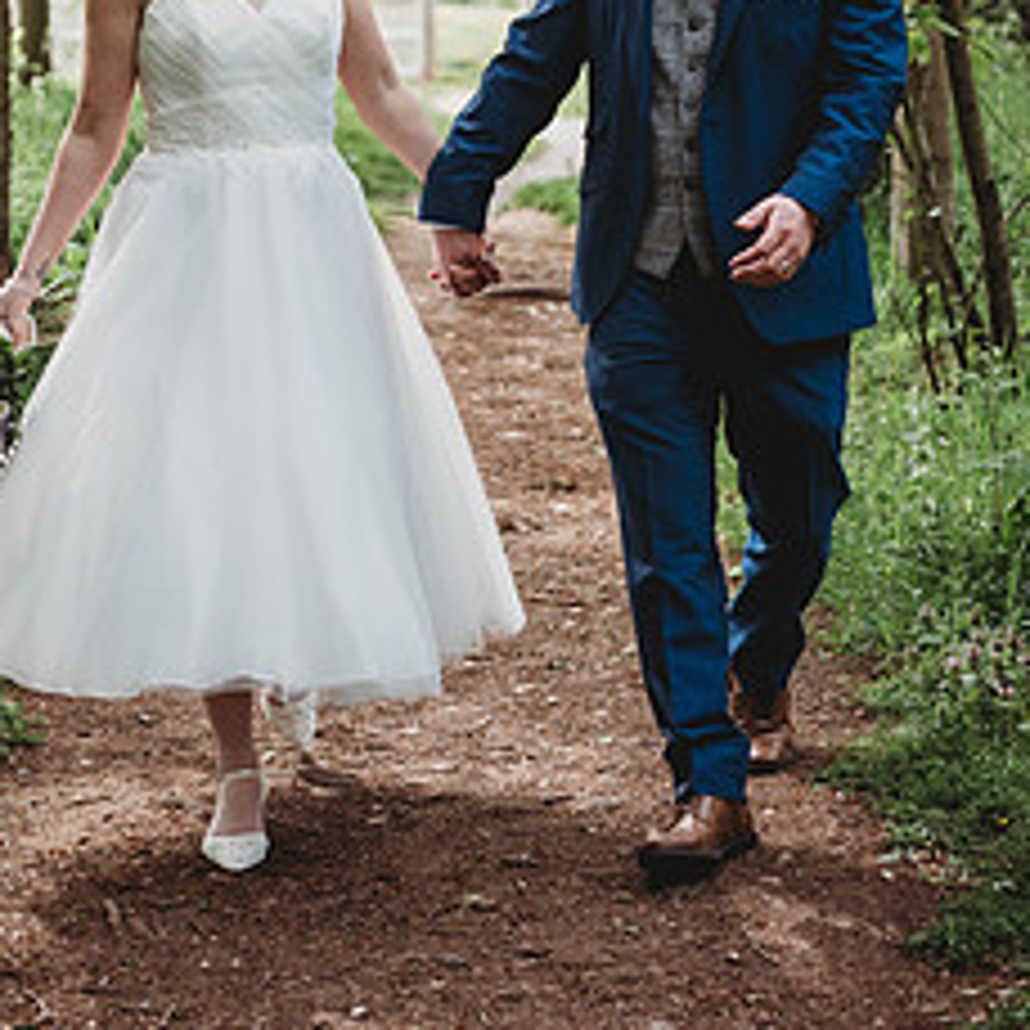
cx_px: 463
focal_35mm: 117
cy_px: 234
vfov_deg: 14.8
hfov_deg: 14.9
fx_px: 3939
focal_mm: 70
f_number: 3.5
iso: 200
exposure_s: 1/320
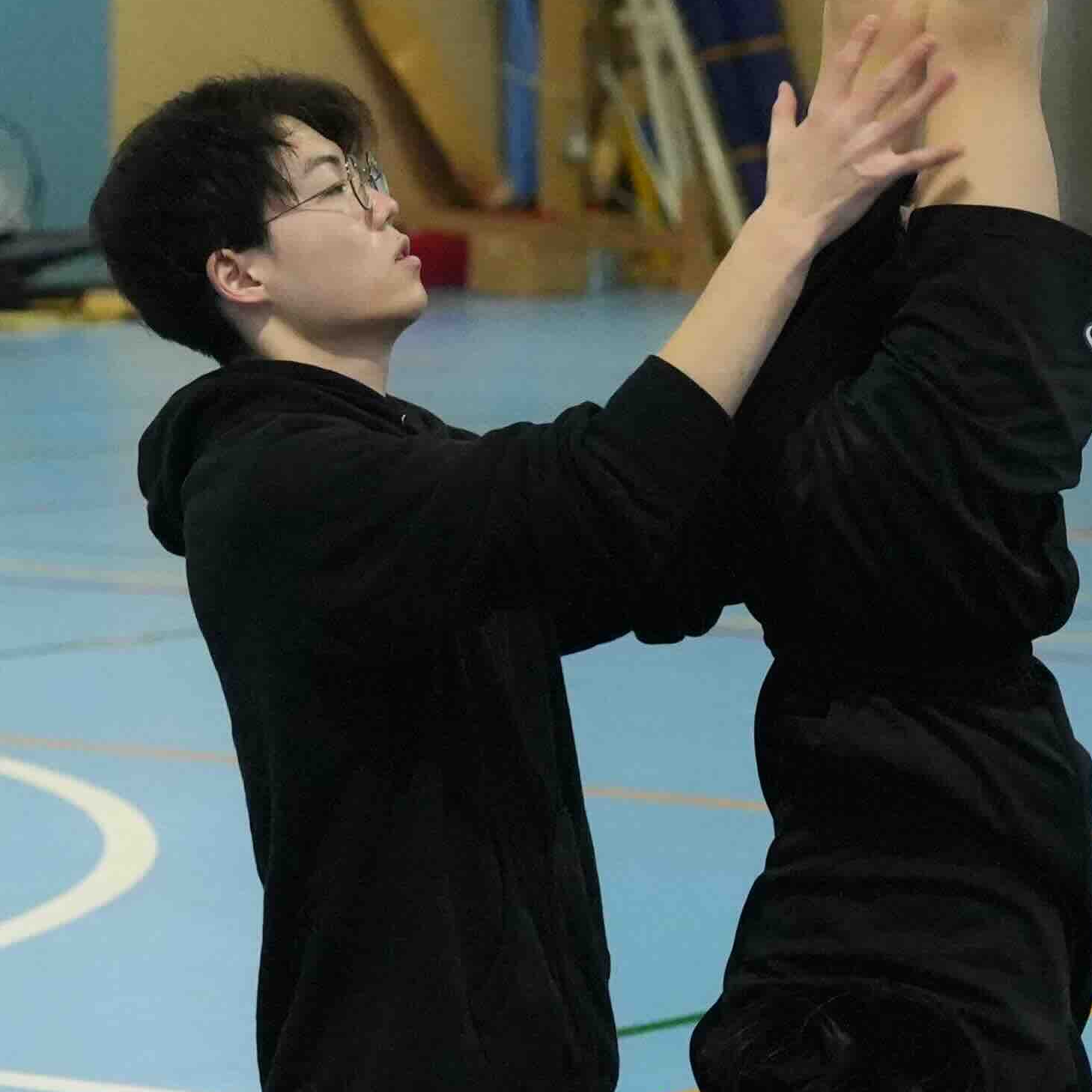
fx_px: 6853
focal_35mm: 192
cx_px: 467
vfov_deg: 9.1
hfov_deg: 9.1
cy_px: 810
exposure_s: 1/125
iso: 10000
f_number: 2.8
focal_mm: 47
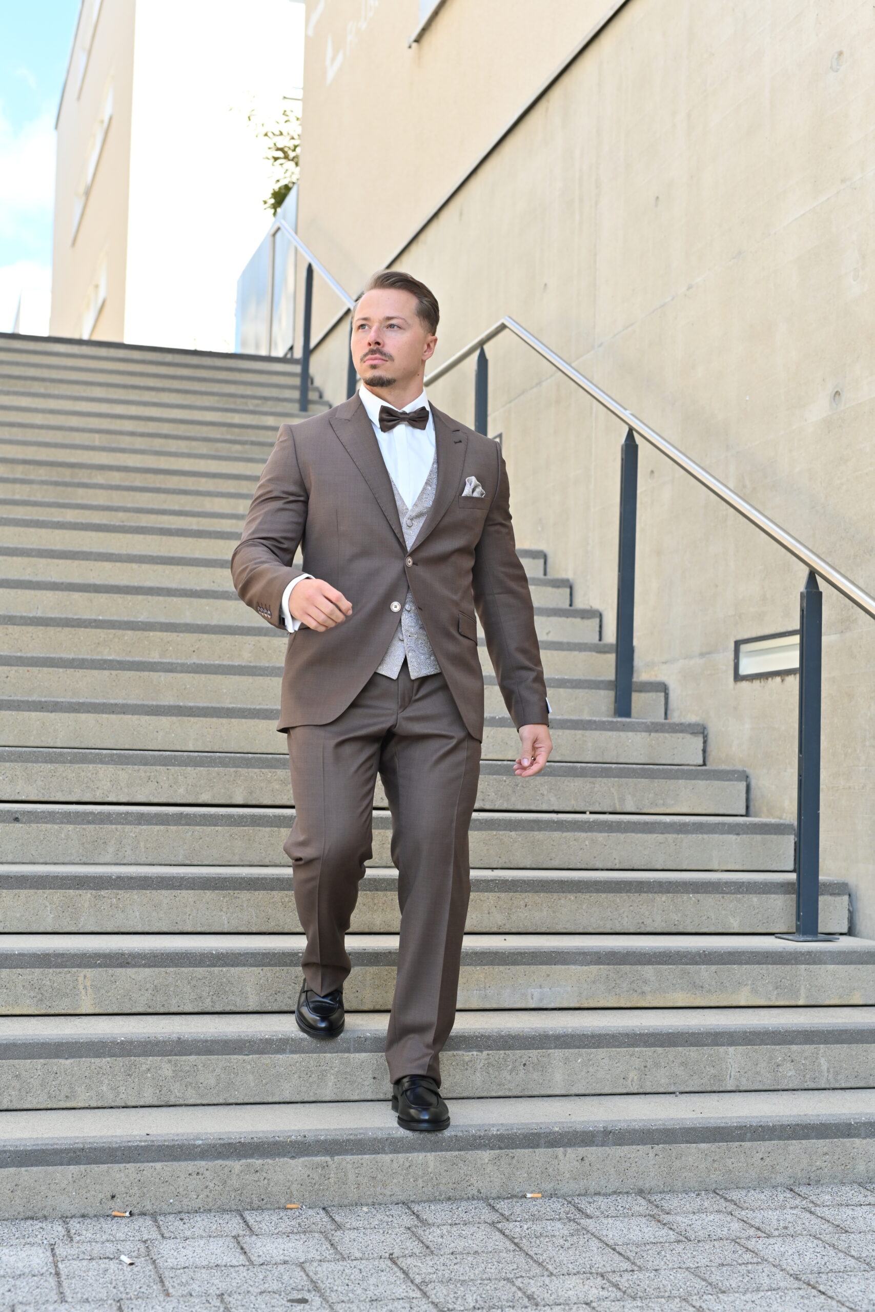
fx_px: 1823
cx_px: 438
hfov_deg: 27.0
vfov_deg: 39.6
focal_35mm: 50
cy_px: 656
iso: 500
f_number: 5
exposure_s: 1/1000
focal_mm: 50
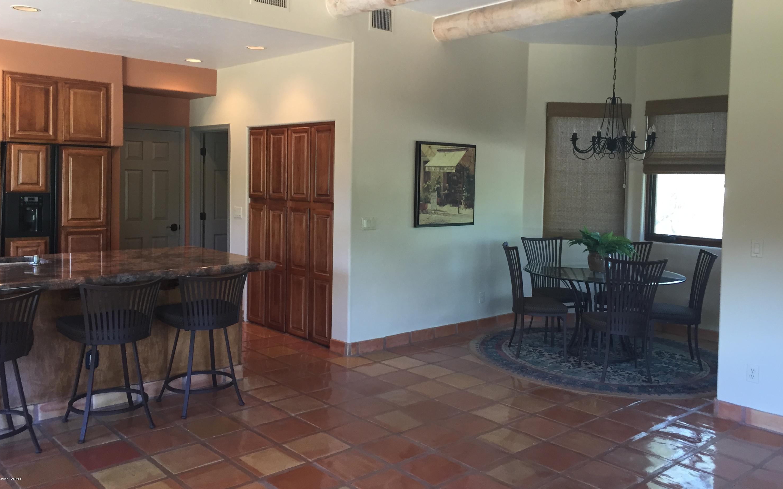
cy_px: 201
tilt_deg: -2.8
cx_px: 392
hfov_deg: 61.2
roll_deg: -1.8
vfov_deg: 40.5
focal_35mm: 31
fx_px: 661
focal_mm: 4.15
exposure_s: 1/30
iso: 80
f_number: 2.2
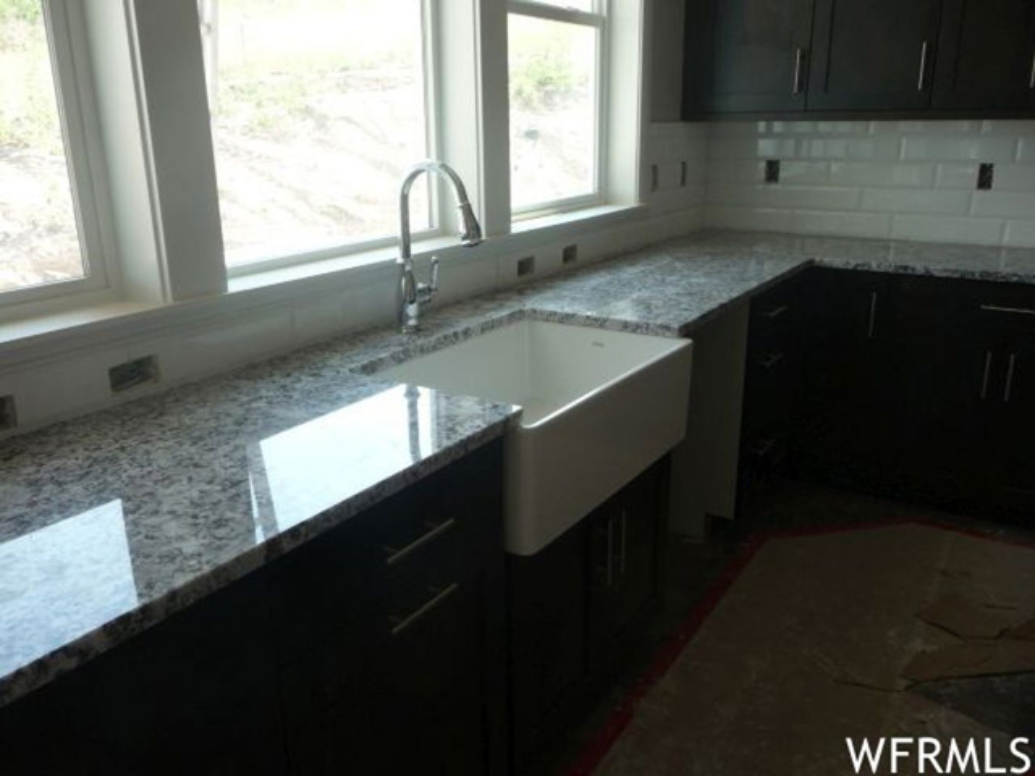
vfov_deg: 49.7
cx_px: 518
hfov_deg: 63.4
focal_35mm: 28
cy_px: 388
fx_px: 837
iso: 100
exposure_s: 1/80
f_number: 3.3
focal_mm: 4.7
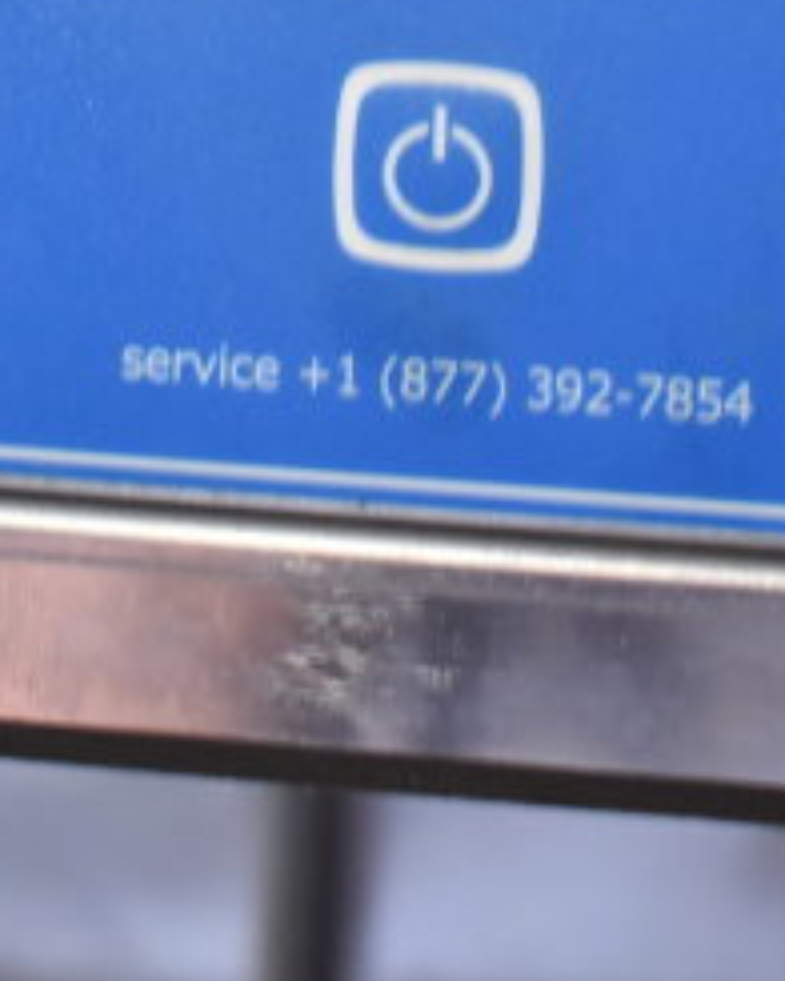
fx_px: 4117
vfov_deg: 12.7
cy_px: -599
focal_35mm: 142
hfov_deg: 10.9
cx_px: 272
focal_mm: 27
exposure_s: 1/40
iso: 900
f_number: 4
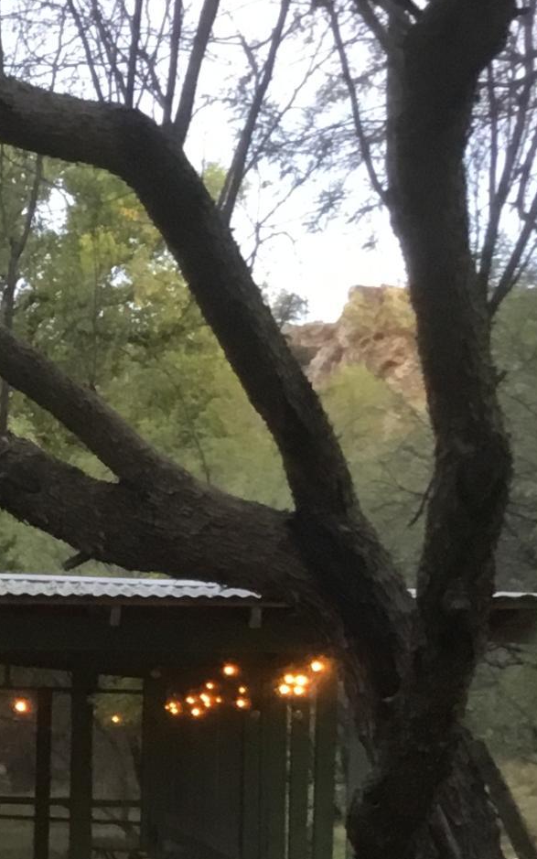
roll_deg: -0.9
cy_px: 702
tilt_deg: +1.4
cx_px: -478
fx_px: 2458
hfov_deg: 11.4
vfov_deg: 19.6
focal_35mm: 105
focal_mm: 3.3
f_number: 2.4
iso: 64
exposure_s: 1/30
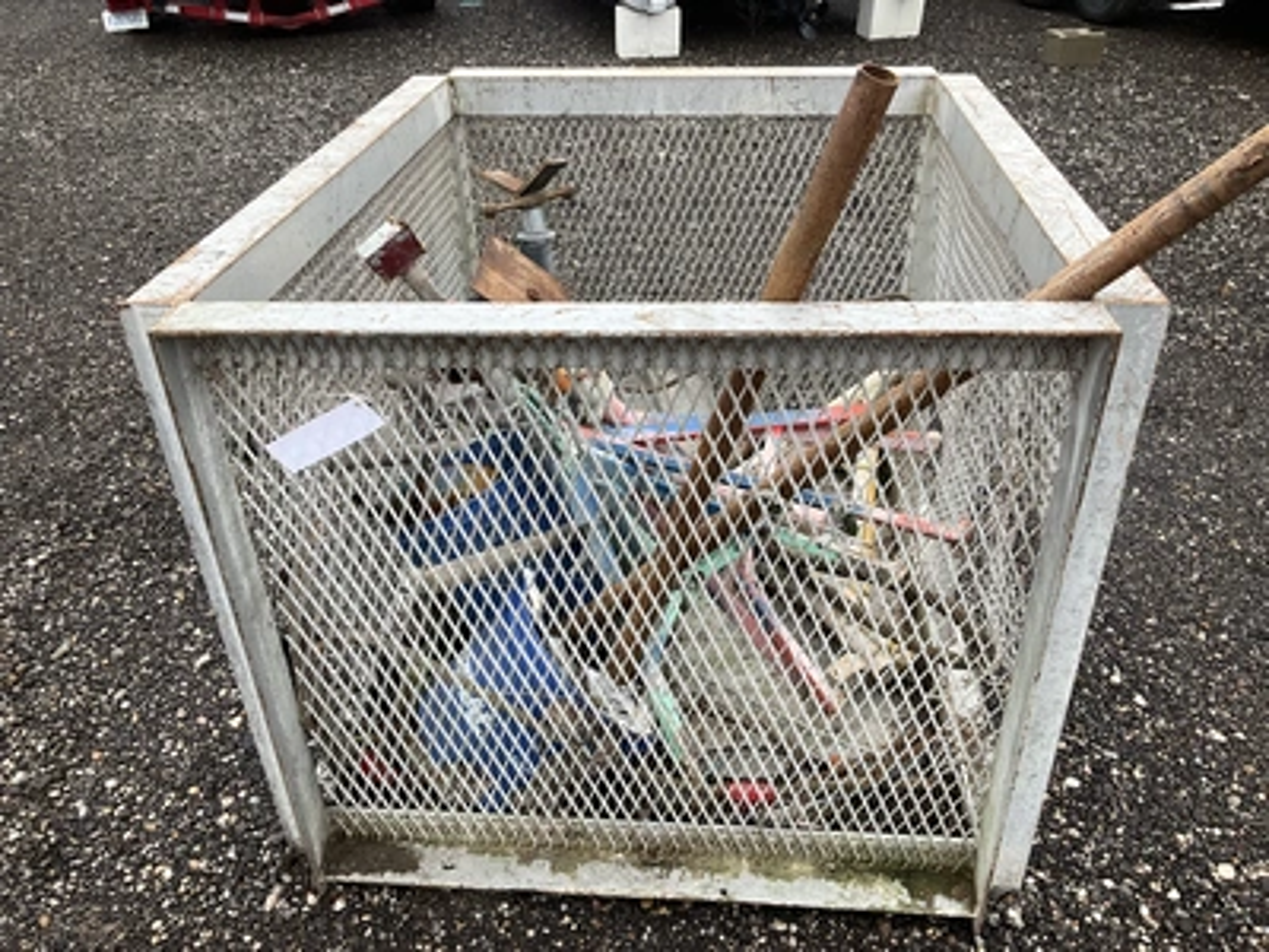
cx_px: 634
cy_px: 476
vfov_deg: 48.2
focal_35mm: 29
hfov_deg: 61.7
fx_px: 1063
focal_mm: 3
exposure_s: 1/473
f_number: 1.8
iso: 25
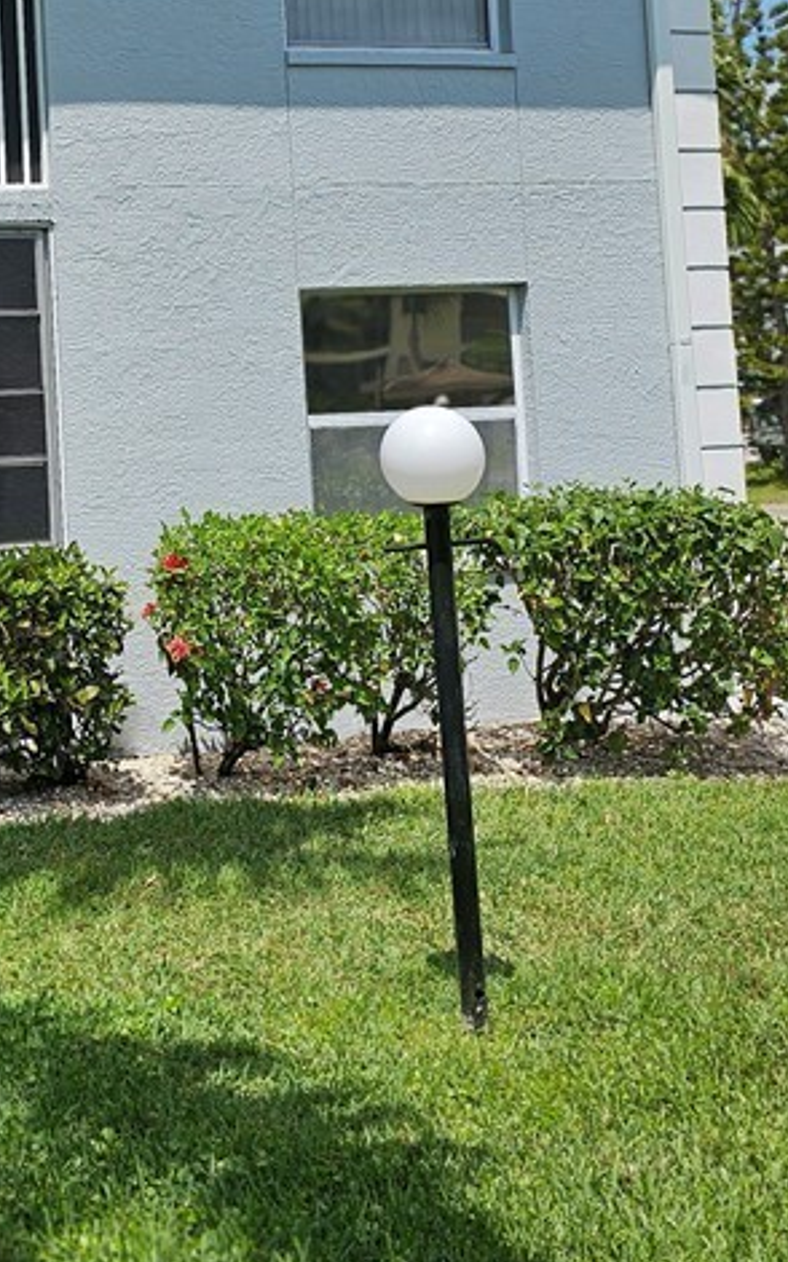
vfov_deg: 36.8
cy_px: 244
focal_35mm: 53
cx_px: 0
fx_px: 1823
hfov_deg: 23.4
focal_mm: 6.3
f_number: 1.7
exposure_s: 1/989
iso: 10
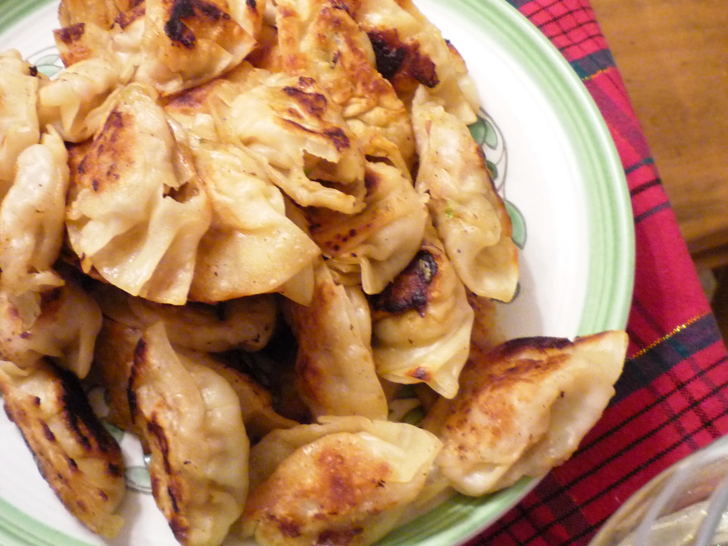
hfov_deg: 41.0
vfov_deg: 31.3
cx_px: 273
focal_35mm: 46
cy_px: 188
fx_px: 967
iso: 400
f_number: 3.3
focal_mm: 5.2
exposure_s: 1/13
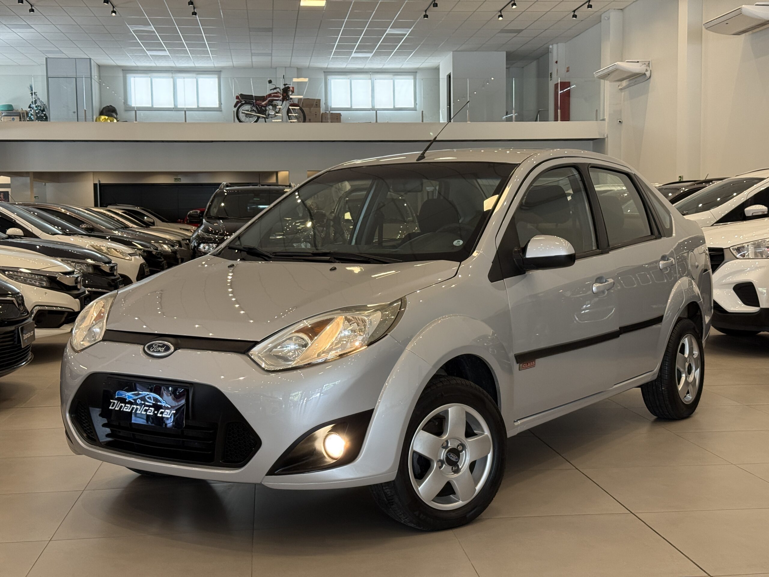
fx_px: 1066
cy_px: 288
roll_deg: +0.7
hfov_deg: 39.7
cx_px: 384
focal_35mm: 48
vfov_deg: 30.3
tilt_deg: -3.4
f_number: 1.78
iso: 160
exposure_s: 1/120
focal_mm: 6.76
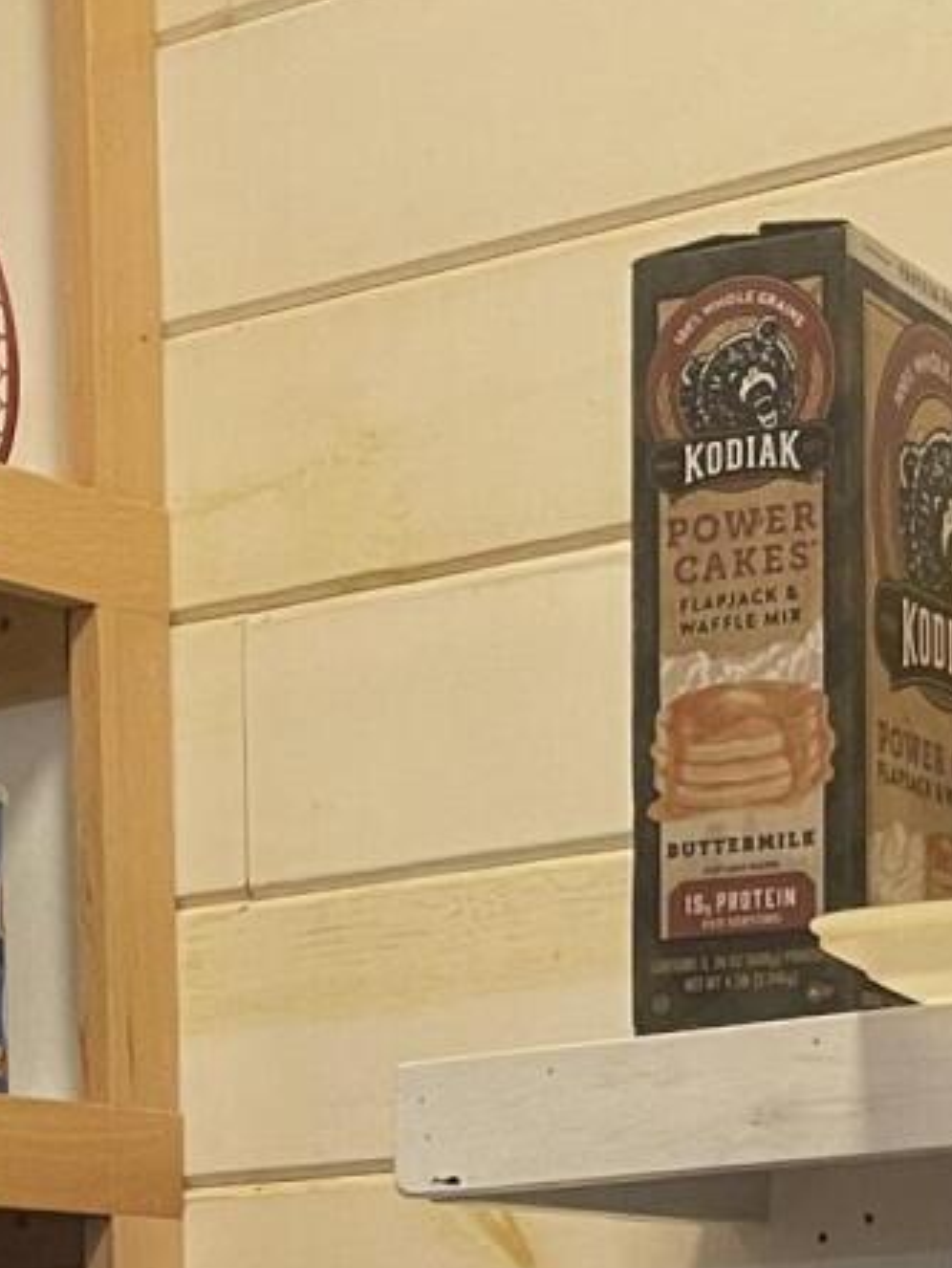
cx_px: 370
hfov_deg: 13.1
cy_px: 1888
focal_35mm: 113
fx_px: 4140
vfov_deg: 16.0
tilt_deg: -5.2
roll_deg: +0.9
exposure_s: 1/60
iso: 250
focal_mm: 5.1
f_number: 1.6
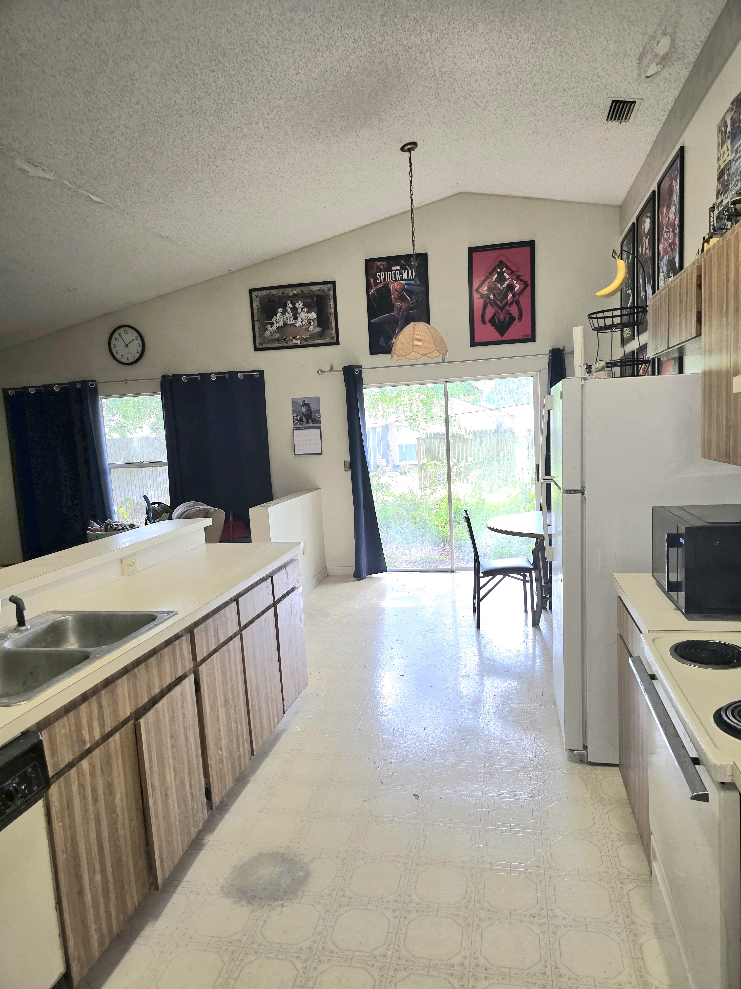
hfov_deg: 58.9
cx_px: 370
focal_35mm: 23
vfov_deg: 73.9
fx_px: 656
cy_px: 494
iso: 50
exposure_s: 1/60.2
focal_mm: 6.3
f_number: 1.7
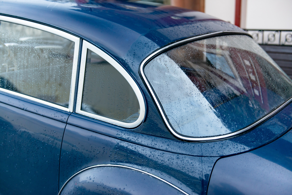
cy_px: 98
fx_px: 341
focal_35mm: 42
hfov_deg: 46.4
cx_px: 146
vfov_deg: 31.9
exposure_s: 1/100
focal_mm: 42
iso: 1000
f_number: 2.8
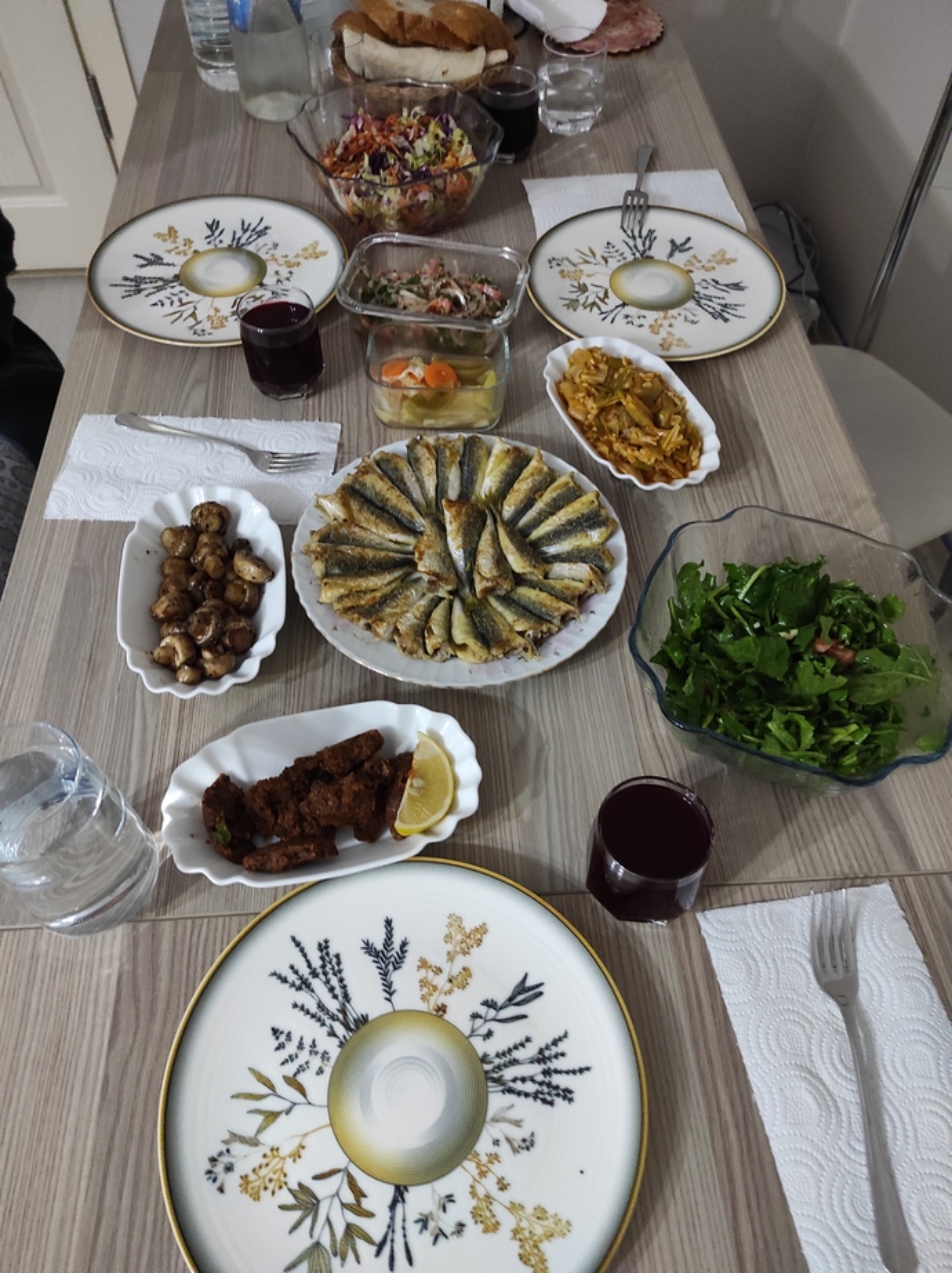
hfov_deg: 54.8
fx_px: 918
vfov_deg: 69.4
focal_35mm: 25
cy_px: 636
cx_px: 476
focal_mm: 5.43
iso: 1604
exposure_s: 1/33
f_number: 1.89
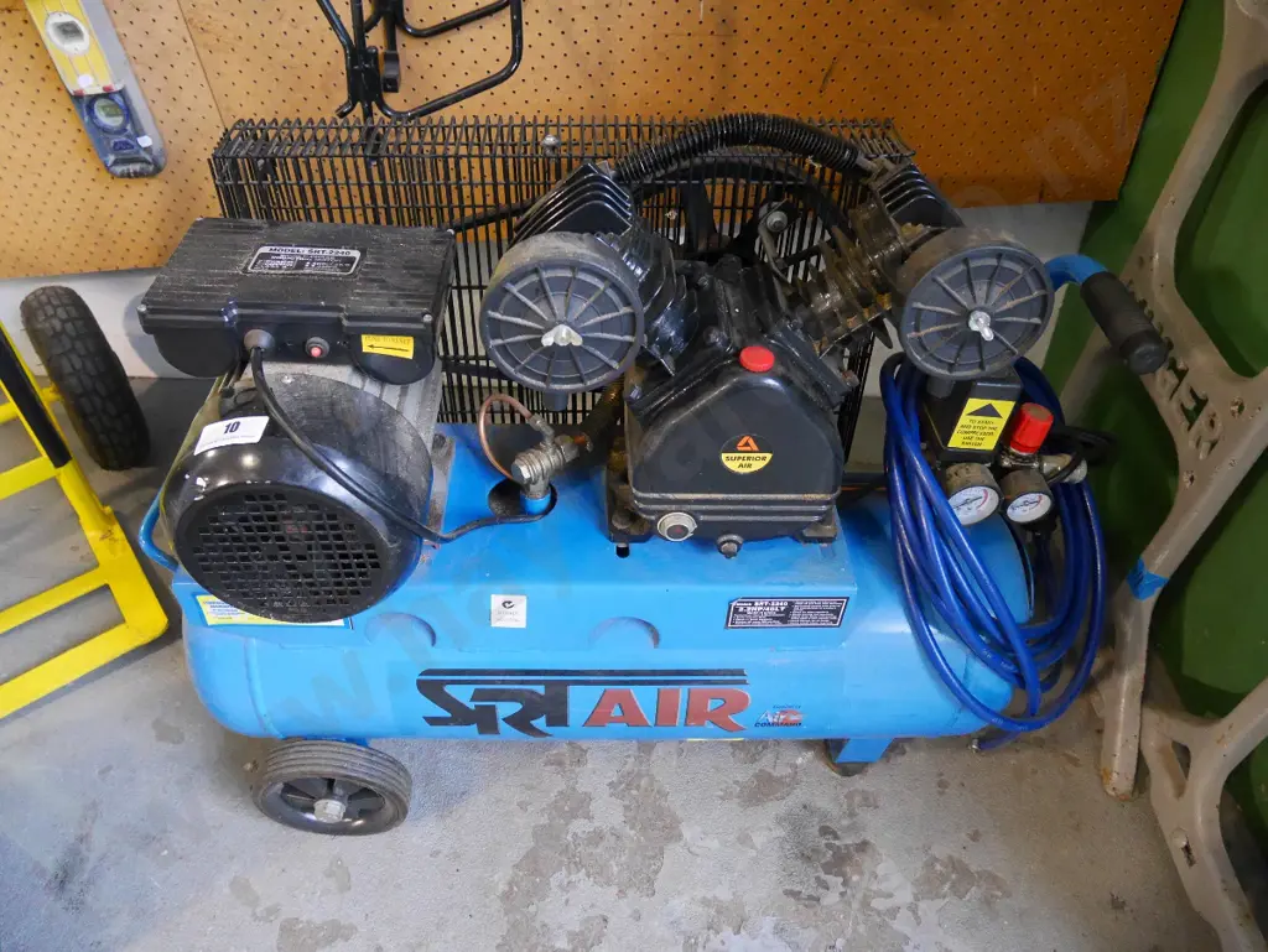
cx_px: 634
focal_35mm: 24
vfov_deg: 56.9
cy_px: 476
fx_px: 880
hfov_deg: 71.6
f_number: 4
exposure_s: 1/40
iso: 3200
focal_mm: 12
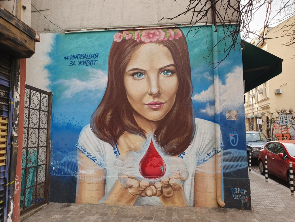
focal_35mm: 26
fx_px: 222
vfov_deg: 53.1
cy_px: 111
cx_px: 148
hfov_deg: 67.3
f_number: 2.4
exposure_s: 1/271
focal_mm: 4.32
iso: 50
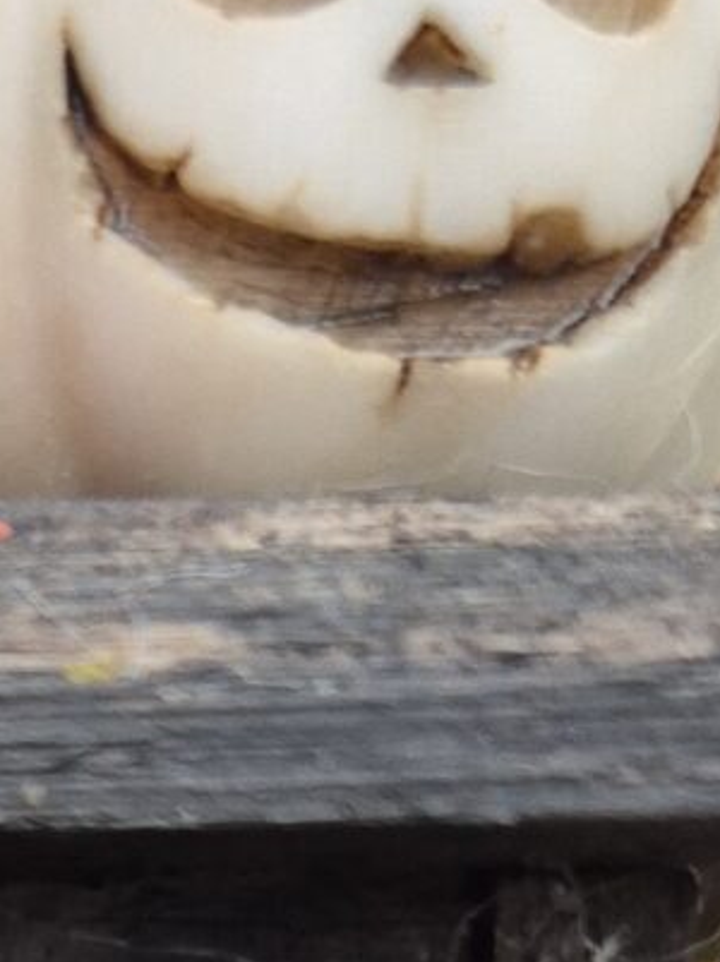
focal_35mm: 147
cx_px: -271
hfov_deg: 9.8
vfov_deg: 12.3
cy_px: 1739
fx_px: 4083
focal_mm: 5.4
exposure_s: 1/180
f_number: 1.8
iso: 200
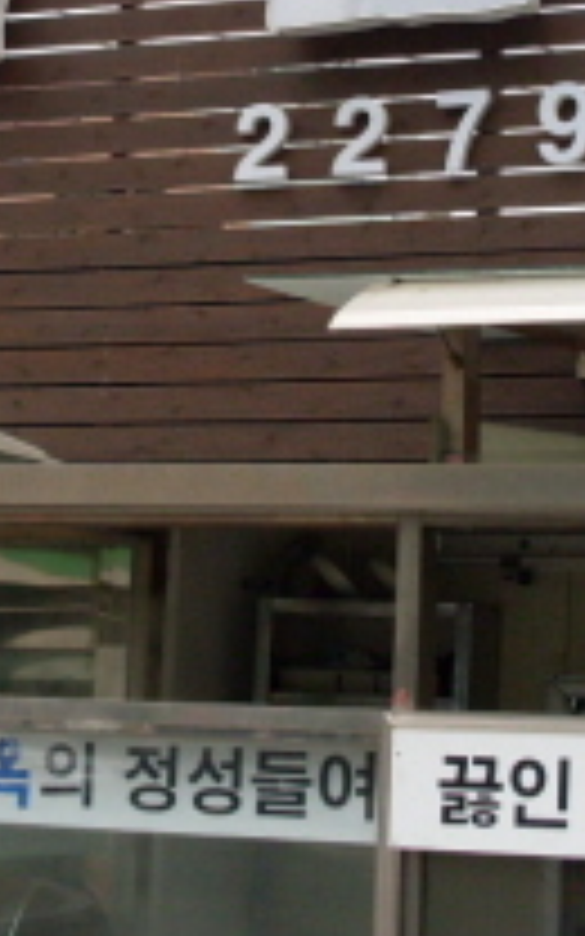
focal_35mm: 97
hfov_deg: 13.5
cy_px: 200
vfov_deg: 21.2
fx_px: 2474
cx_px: 274
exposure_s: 1/180
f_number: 2.8
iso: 80
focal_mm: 6.3
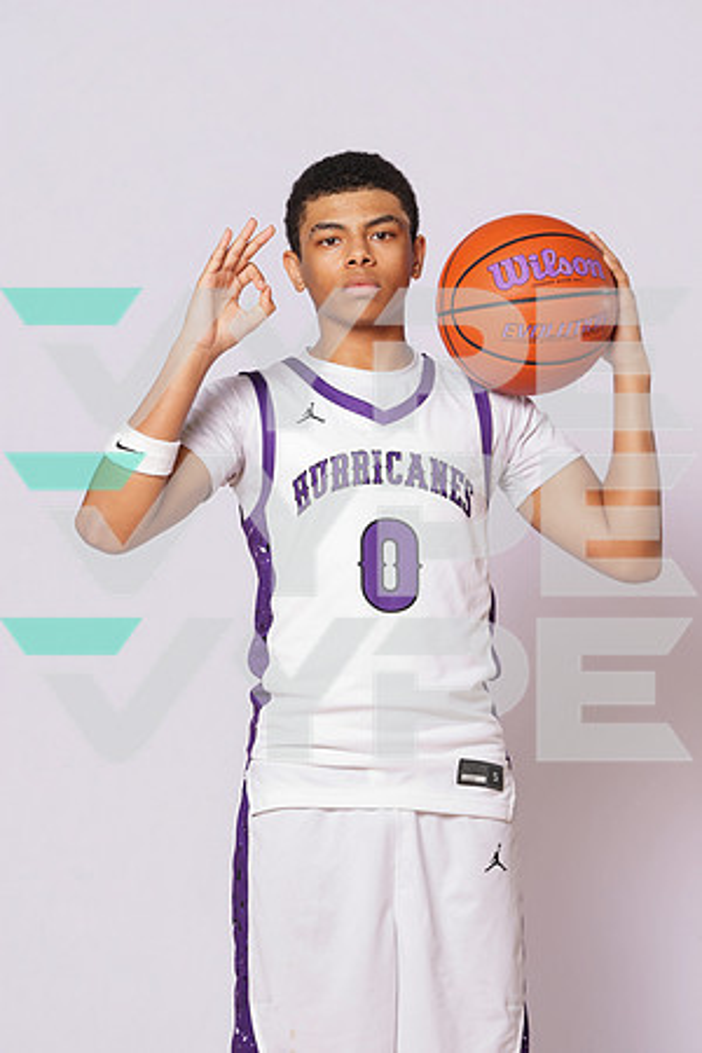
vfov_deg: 13.8
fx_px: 4358
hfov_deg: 9.2
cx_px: 351
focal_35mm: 149
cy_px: 526
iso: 200
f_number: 7.1
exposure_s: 1/200
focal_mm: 149
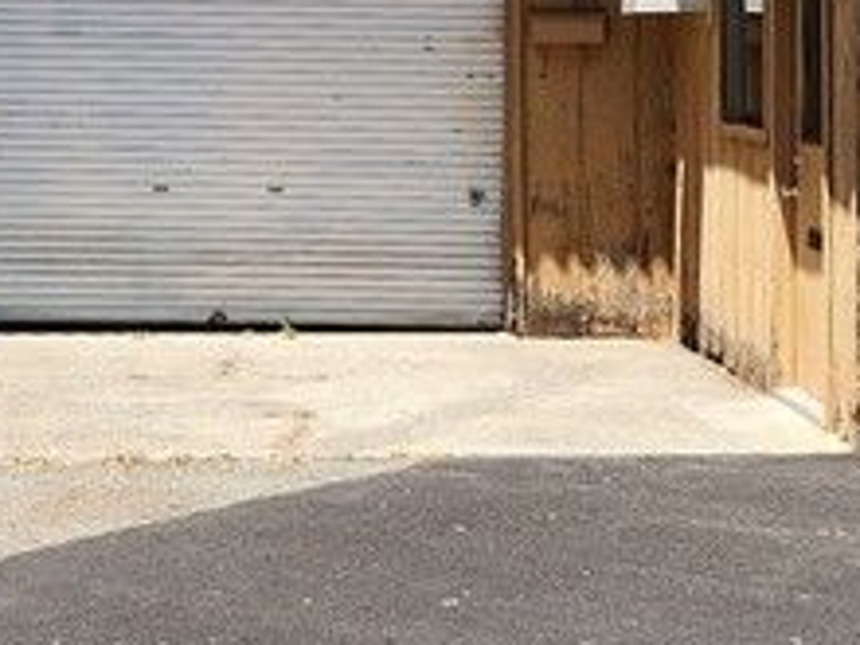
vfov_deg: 13.5
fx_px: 2658
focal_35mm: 107
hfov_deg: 18.3
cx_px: 321
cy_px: -90
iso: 20
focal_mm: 5.4
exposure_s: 1/939
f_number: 1.8
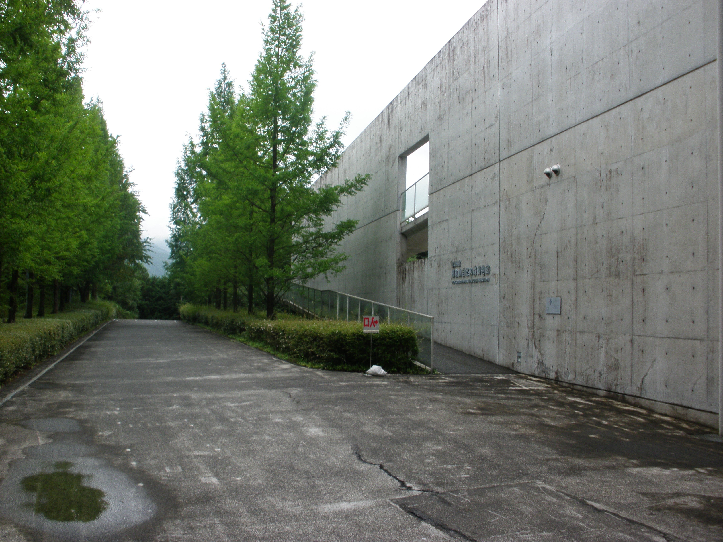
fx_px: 752
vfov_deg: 39.7
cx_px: 362
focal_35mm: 36
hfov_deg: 51.4
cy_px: 271
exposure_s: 1/80
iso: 64
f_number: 5.6
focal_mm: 6.3
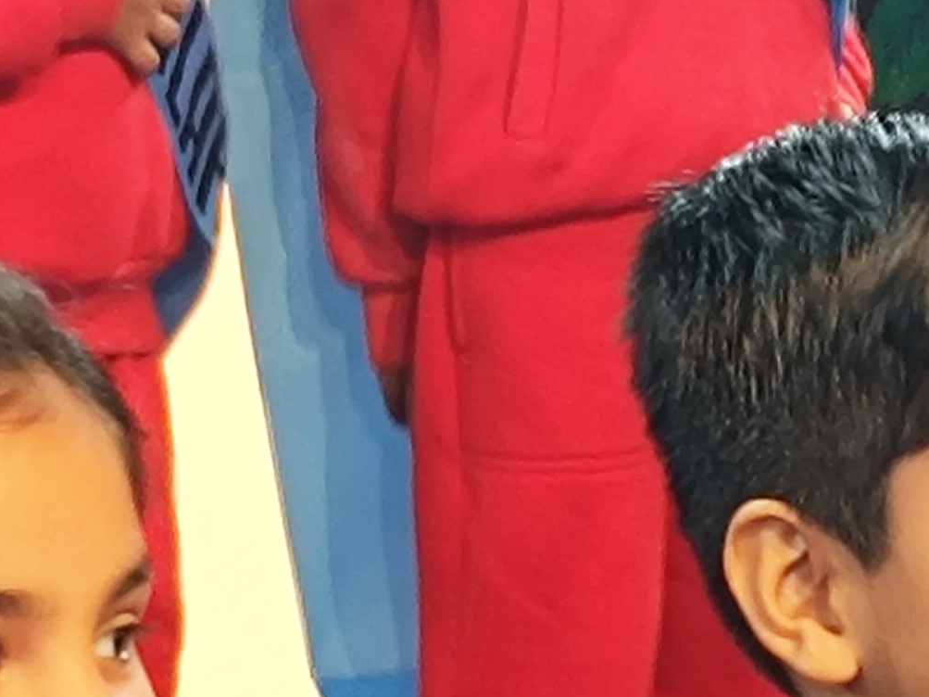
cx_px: 1435
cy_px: 843
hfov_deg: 17.7
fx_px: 2630
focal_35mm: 98
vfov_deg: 14.6
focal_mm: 5.59
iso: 449
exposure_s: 1/50.1
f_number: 1.88
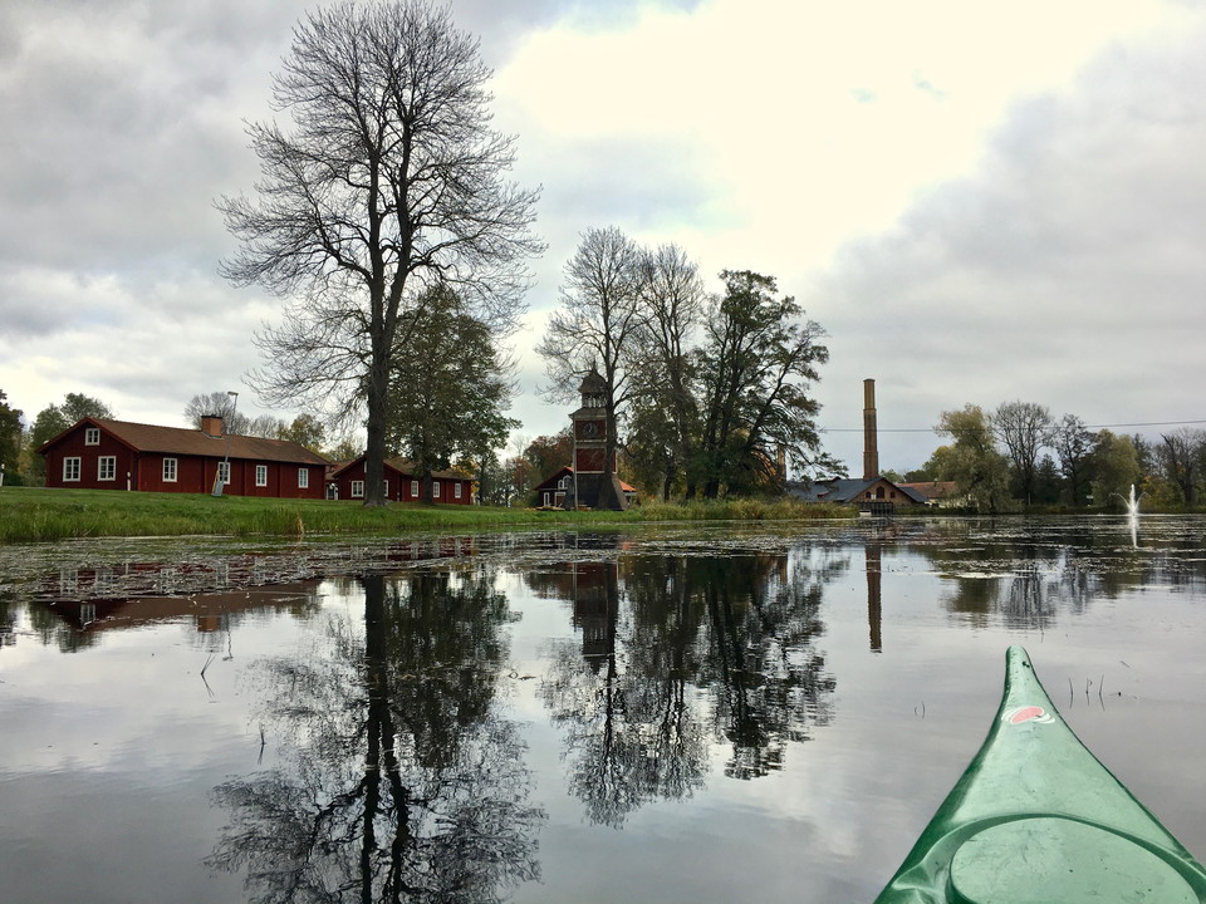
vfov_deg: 48.2
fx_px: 1010
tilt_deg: +3.1
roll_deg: -0.1
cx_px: 603
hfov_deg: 61.7
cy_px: 452
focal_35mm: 29
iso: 25
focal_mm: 4.15
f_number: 2.2
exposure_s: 1/186
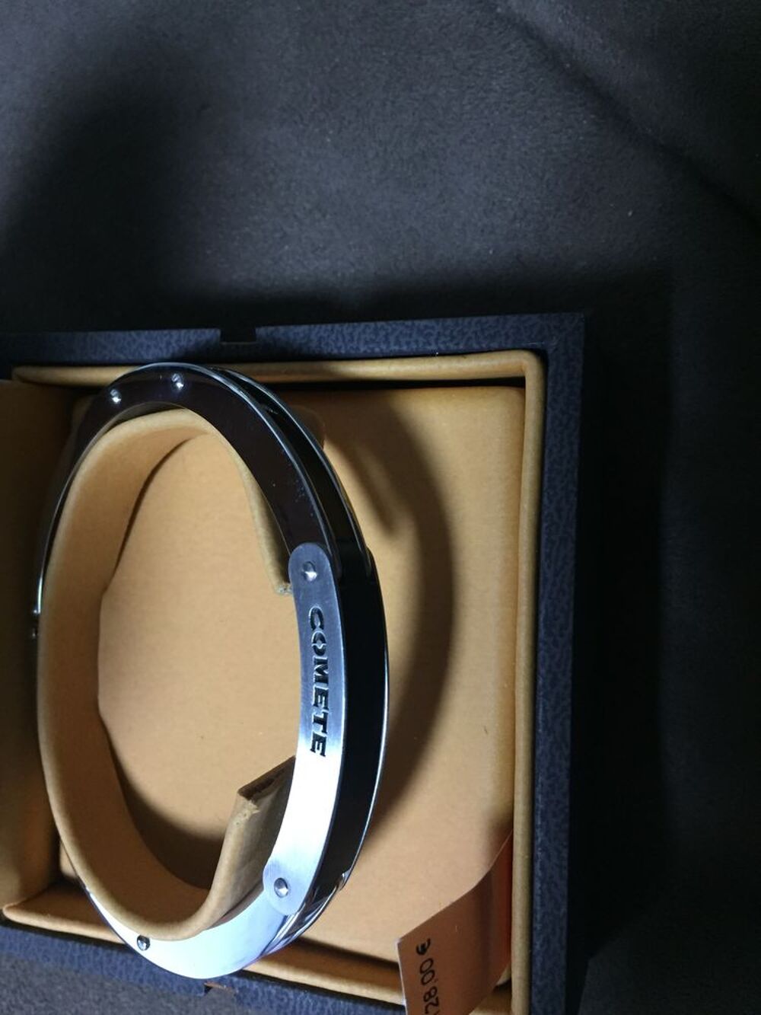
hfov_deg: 48.2
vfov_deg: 61.7
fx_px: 850
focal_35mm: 29
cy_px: 508
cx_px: 380
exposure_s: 1/20
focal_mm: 4.15
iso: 250
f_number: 2.2
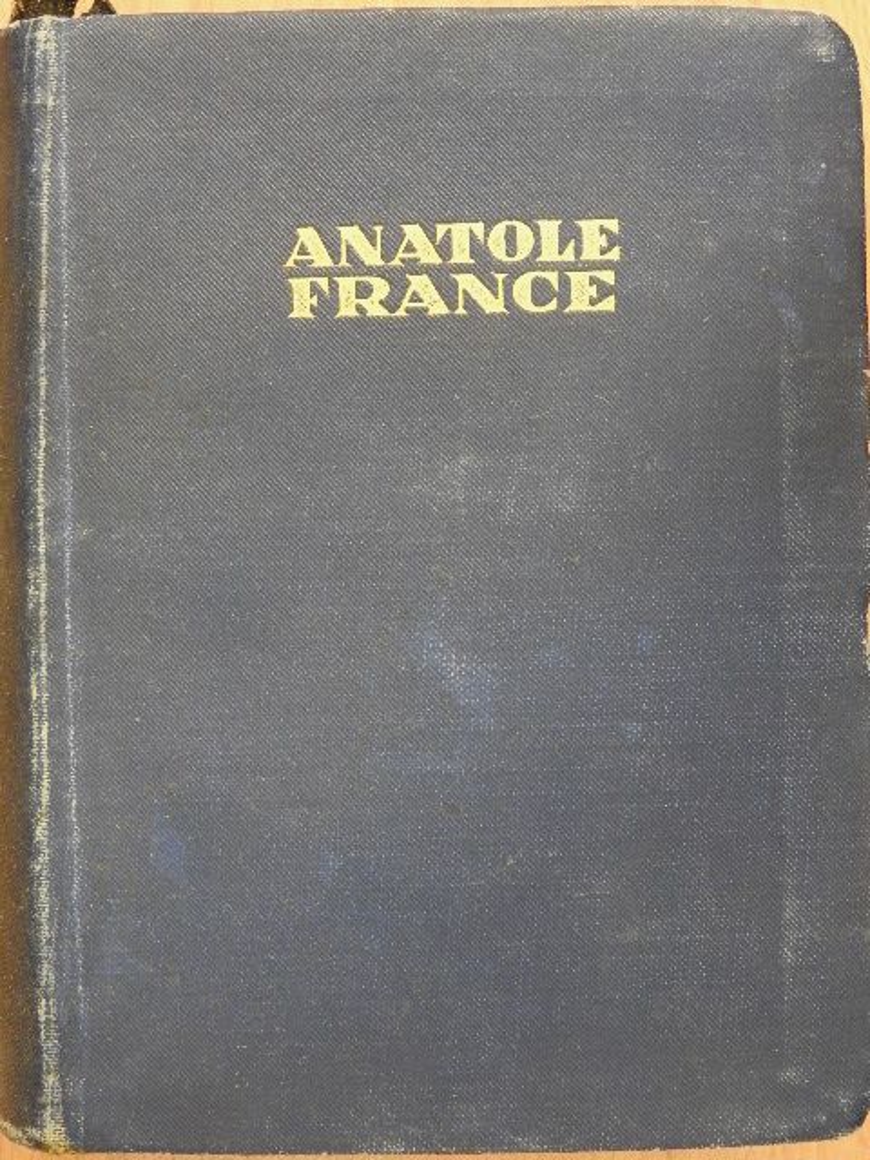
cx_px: 435
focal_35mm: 80
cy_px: 580
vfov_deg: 24.4
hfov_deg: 18.4
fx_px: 2681
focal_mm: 14.3
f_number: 5
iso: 800
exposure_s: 1/4
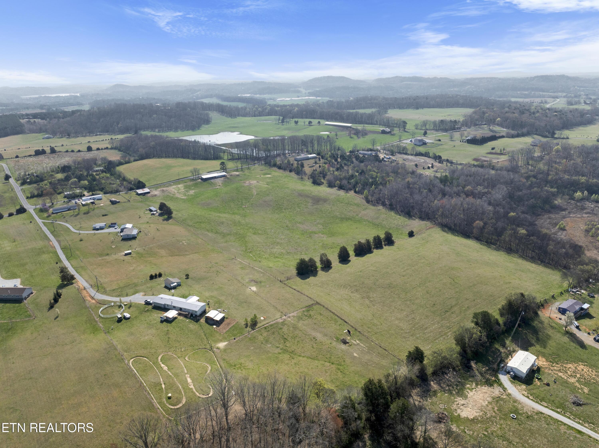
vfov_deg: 56.8
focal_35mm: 24
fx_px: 415
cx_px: 300
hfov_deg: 71.6
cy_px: 224
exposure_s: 1/400
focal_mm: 12.29
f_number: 2.8
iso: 240
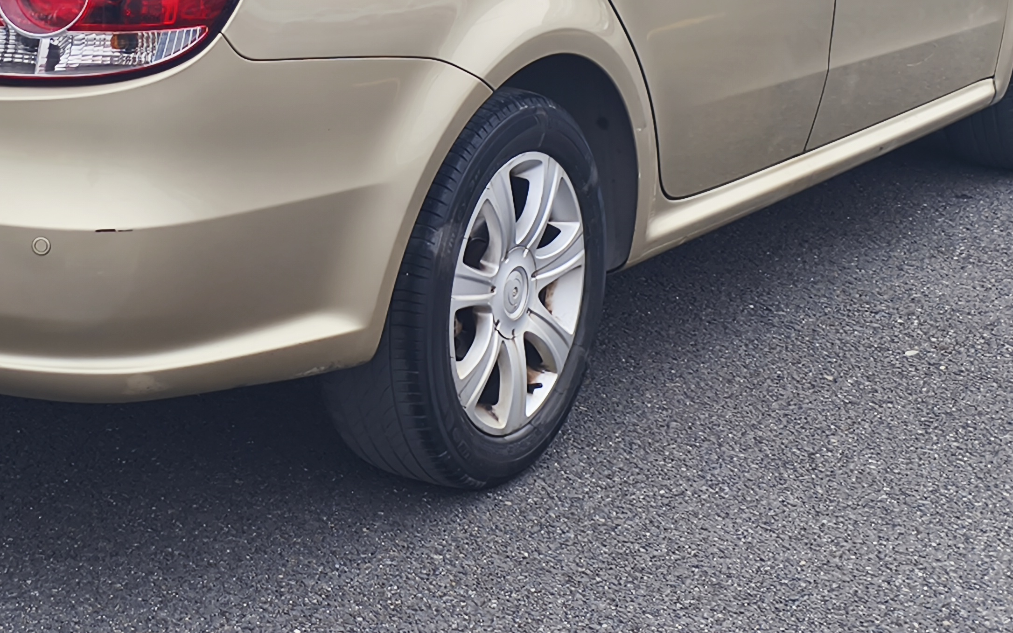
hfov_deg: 23.8
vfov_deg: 14.9
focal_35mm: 86
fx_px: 2374
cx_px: 254
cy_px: -25
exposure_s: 1/1449
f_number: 1.6
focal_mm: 5.84
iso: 80
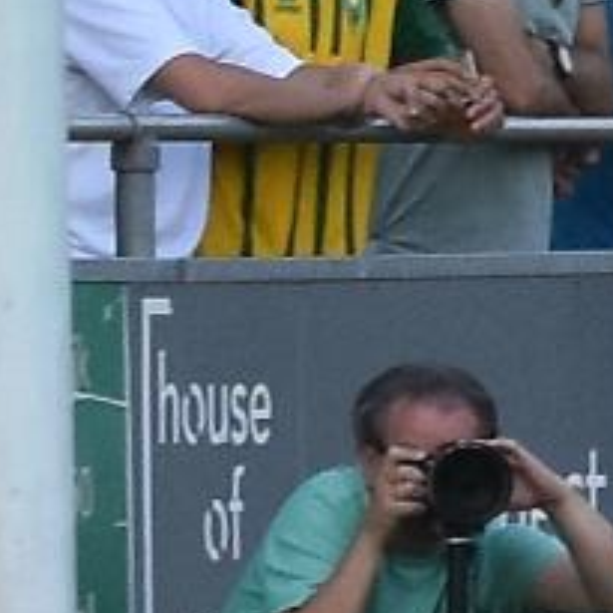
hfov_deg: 1.4
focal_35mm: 1215
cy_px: -757
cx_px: 1848
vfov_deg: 1.4
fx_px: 24342
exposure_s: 1/1000
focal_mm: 102
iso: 720
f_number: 4.5
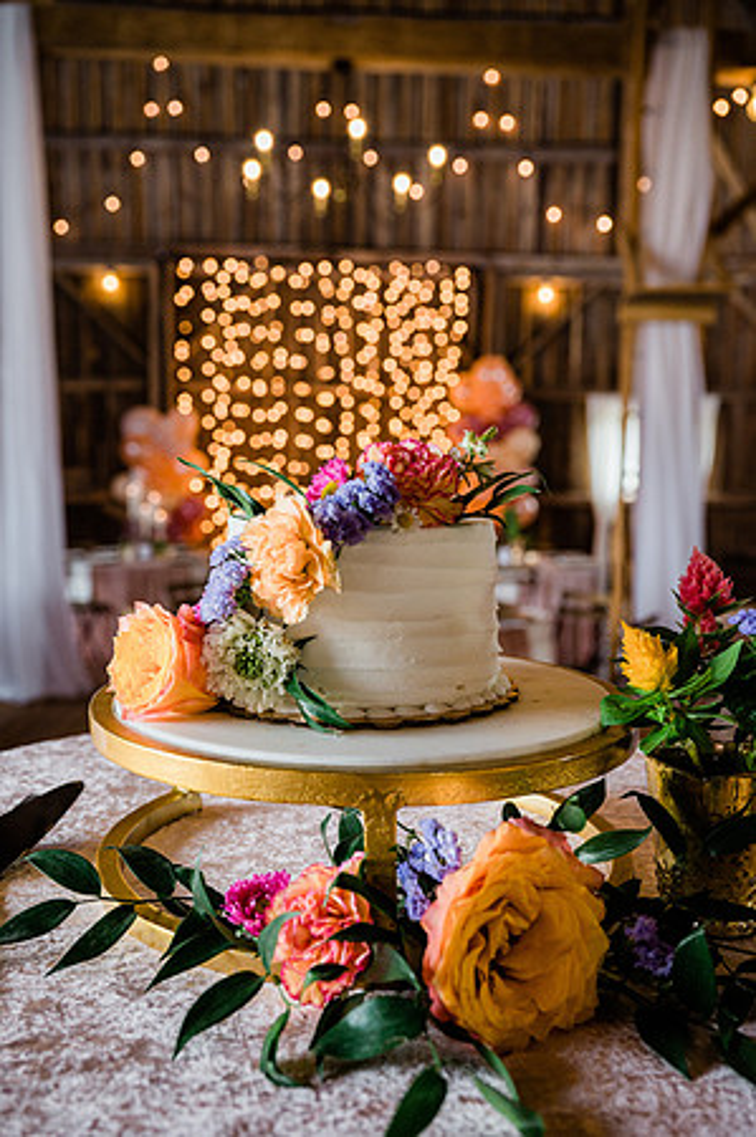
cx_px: 378
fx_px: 1073
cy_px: 568
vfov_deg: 55.8
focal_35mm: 34
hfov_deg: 38.8
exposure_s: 1/200
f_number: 4.5
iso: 320
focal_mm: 34
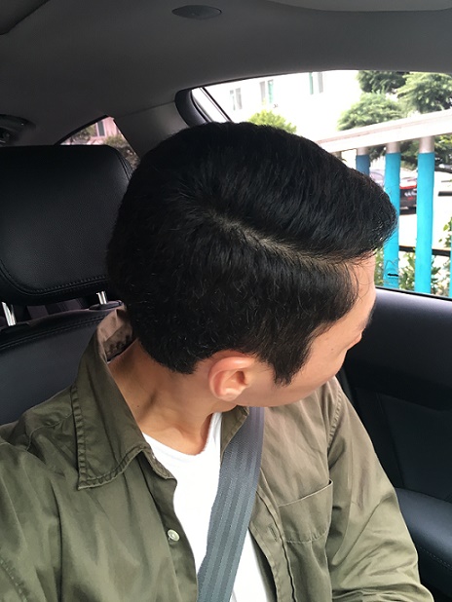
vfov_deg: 61.6
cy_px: 301
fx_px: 505
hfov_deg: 48.3
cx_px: 226
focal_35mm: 29
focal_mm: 4.15
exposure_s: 1/30
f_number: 2.2
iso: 50
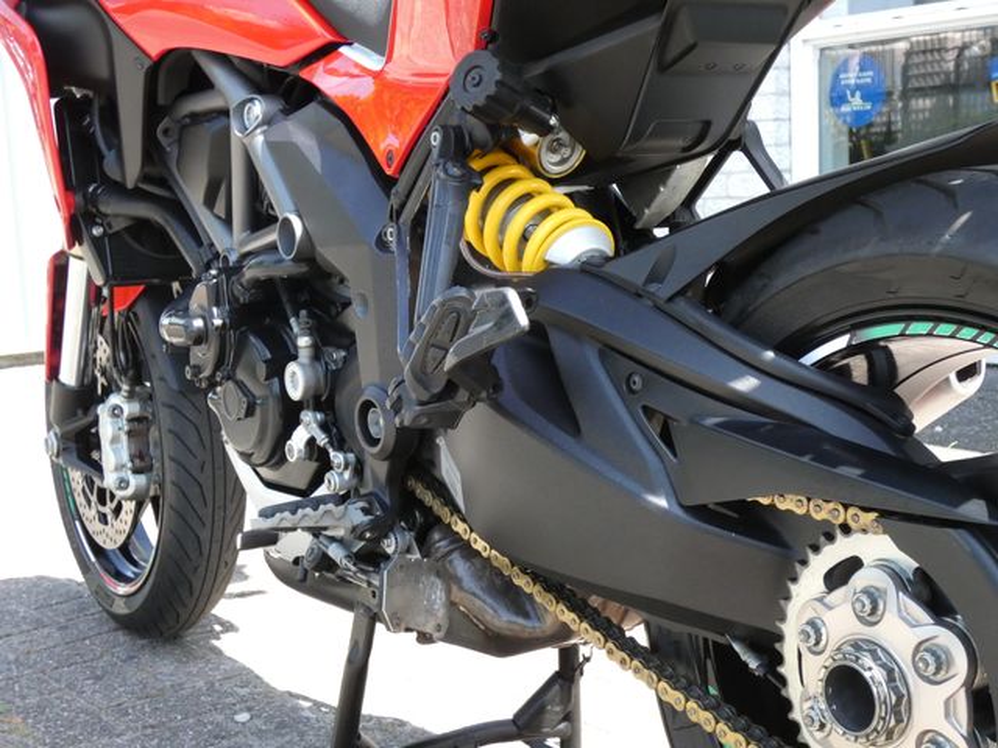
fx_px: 1528
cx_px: 499
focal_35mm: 53
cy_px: 374
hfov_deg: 36.2
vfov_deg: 27.5
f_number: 3.9
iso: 800
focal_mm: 9.5
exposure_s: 1/800
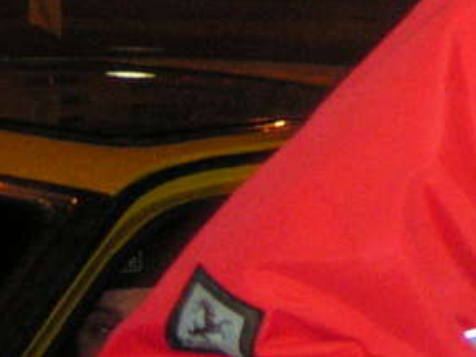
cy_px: -217
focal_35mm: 169
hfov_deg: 10.8
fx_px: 2324
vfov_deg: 8.5
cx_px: 894
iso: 200
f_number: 2.8
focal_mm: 6.3
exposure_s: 1/40
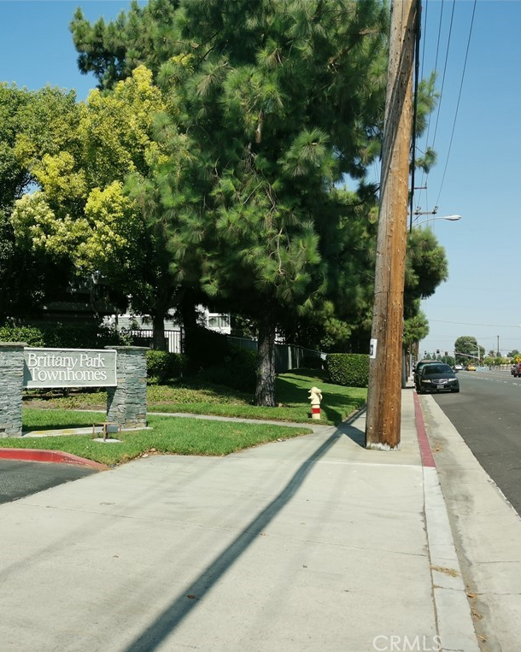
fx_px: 733
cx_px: 183
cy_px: 327
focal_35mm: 38
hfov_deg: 38.8
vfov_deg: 47.9
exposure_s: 1/1486
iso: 50
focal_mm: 5.58
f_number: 1.8
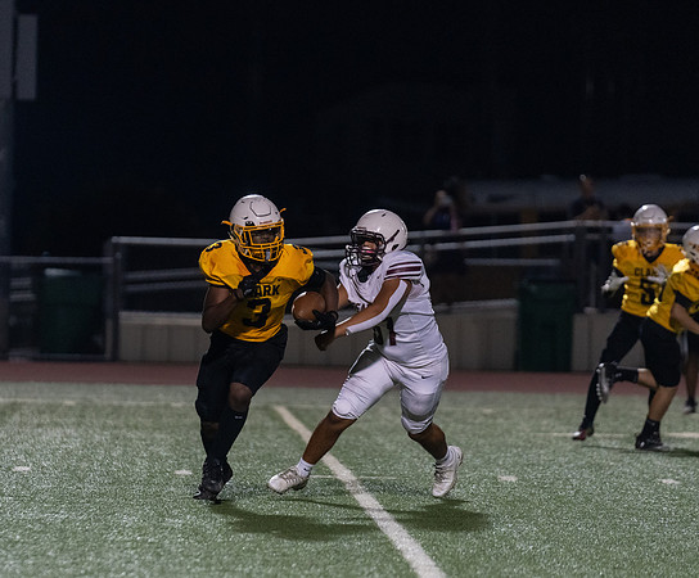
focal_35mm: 268
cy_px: 335
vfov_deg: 5.9
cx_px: 272
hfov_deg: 7.1
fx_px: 5624
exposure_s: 1/1000
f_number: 3.2
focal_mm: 200
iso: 4000
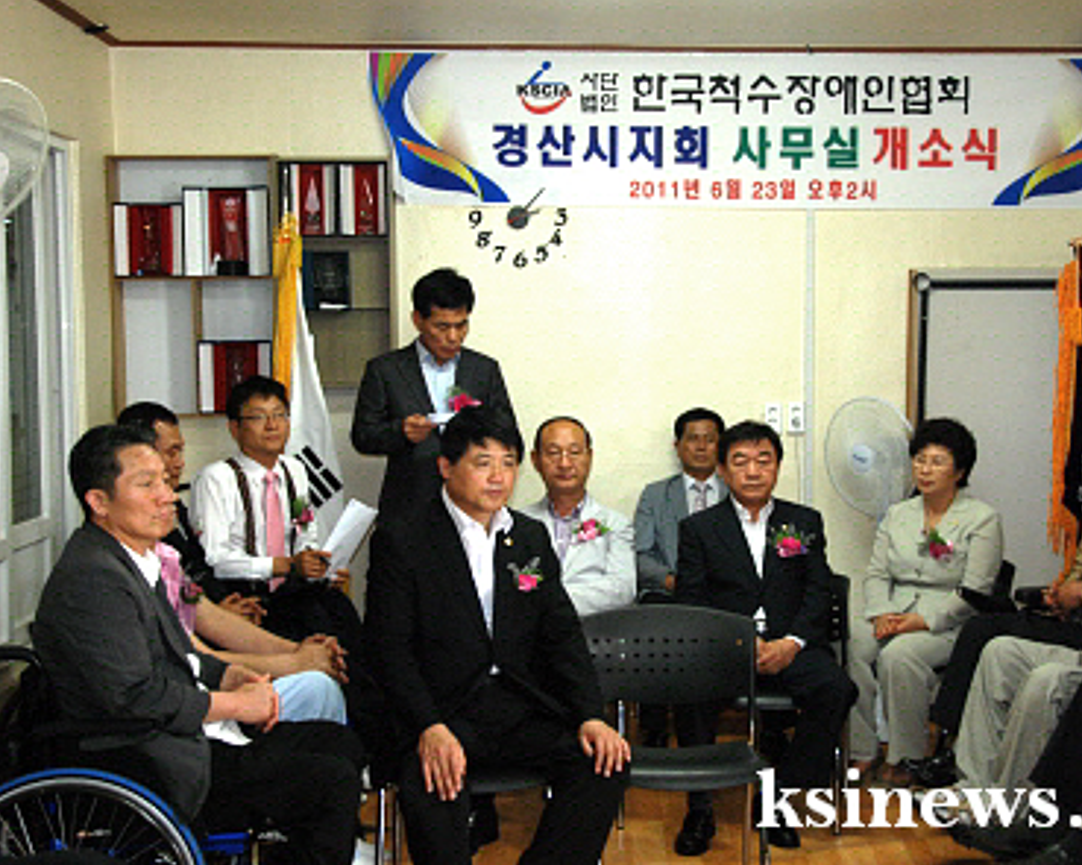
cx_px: 648
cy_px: 427
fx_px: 1653
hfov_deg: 36.1
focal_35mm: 52
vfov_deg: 29.3
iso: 400
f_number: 4
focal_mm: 27
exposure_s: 1/60
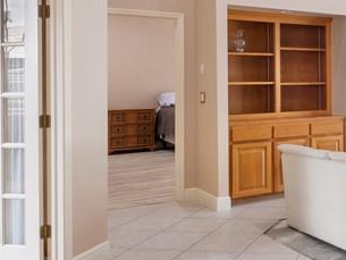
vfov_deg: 30.7
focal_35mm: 47
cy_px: 90
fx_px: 470
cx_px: 389
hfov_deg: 34.4
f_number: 7.1
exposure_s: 1/6
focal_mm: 7
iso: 200
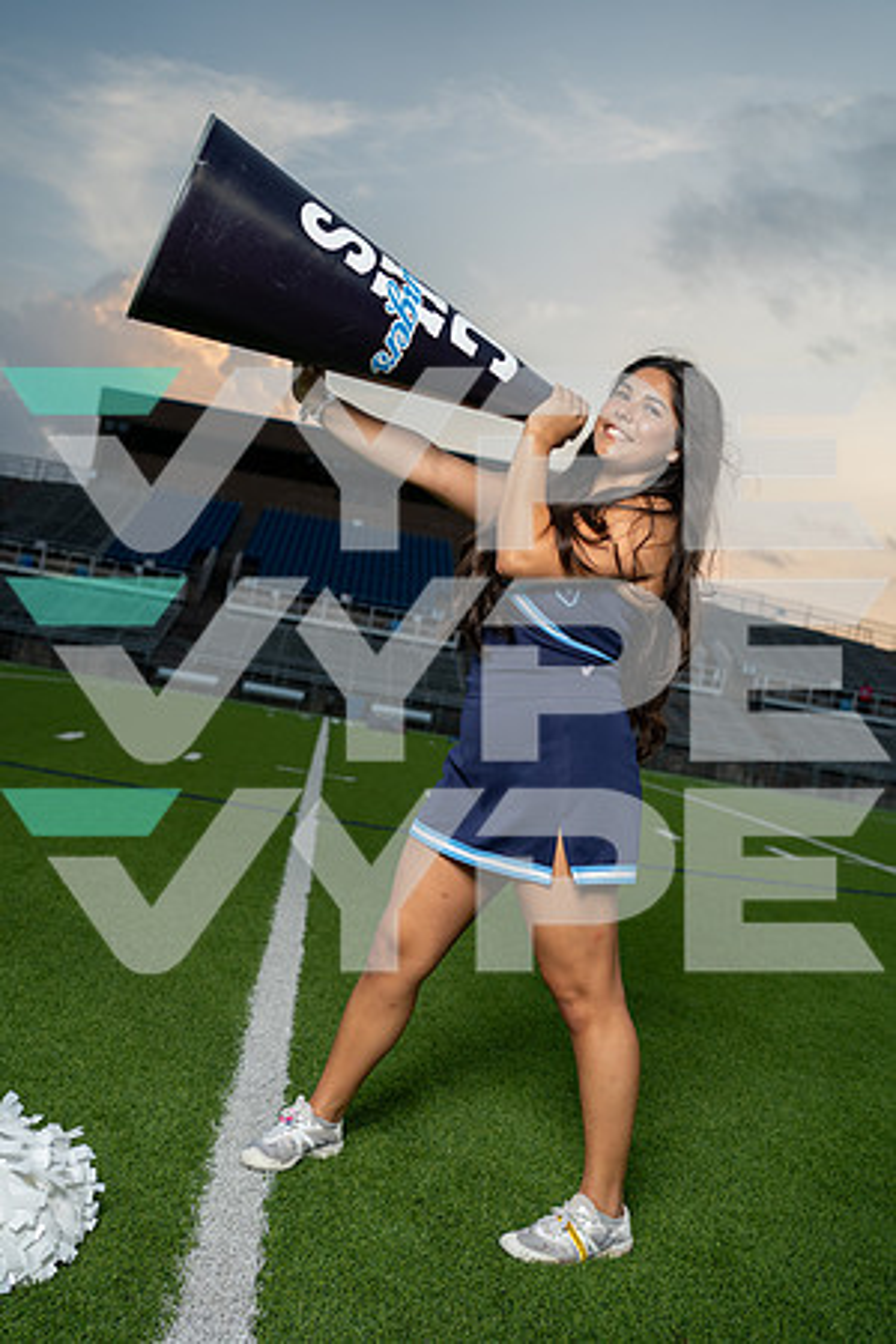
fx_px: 1307
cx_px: 448
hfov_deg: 37.9
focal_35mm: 35
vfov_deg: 54.4
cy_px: 672
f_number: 4
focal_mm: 35
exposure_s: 1/250
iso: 400
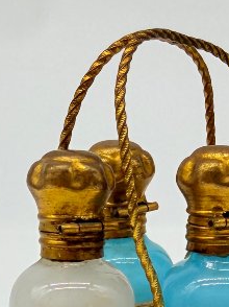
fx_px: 866
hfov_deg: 15.0
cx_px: 170
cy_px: 215
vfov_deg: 20.0
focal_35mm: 98
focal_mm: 2.22
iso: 40
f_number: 2.2
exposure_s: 1/507
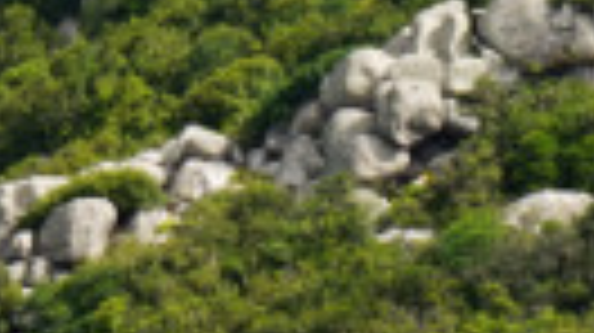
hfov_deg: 4.6
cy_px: -76
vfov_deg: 2.6
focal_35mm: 467
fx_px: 7352
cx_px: 346
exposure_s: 1/100
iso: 100
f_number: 13
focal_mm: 49
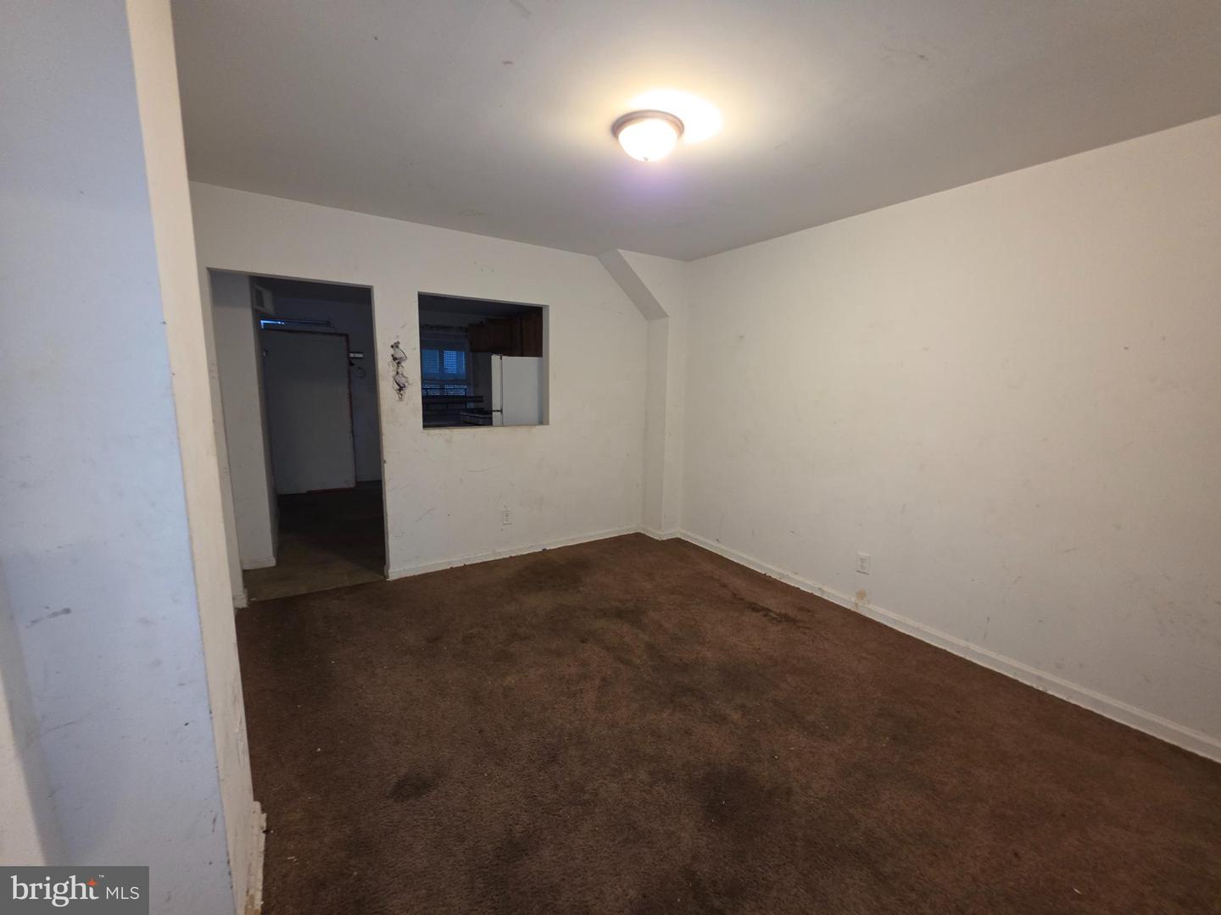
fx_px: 459
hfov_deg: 106.2
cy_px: 458
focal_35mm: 13
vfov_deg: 89.9
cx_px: 610
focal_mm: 2.2
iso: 800
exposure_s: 1/10.9
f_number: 1.9
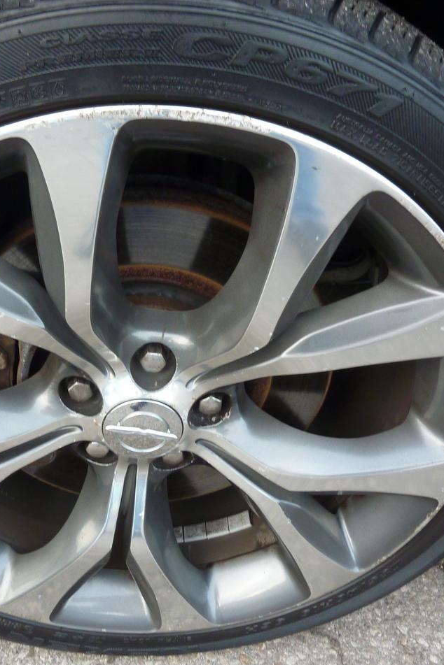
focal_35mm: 35
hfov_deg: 37.4
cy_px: 334
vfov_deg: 54.4
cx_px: 146
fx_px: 647
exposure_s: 1/30
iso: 160
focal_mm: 4.1
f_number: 3.3
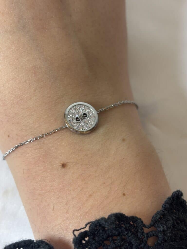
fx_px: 375
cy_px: 124
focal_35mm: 52
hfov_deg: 28.0
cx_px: 94
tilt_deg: -77.9
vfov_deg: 36.8
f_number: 1.6
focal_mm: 5.96
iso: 40
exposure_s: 1/50
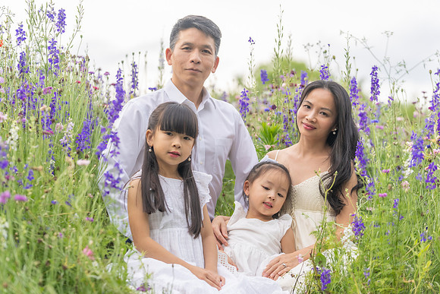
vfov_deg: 12.7
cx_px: 220
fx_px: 1320
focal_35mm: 108
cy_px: 147
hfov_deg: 18.9
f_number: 3.5
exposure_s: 1/400
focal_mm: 108
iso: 200
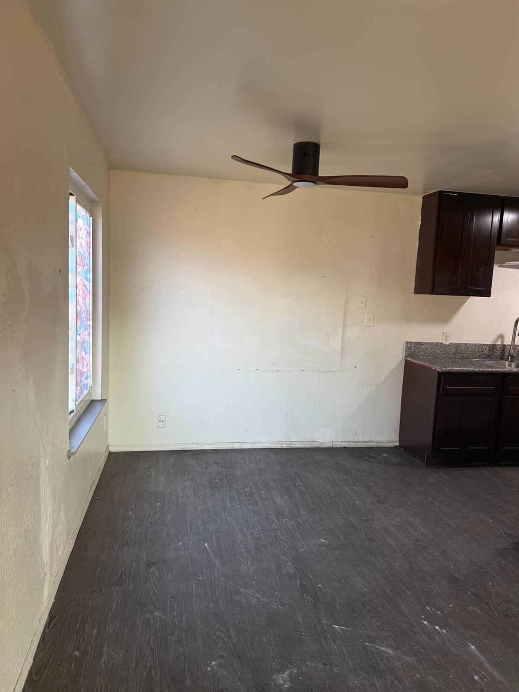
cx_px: 260
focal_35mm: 24
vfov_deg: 71.6
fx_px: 480
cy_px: 346
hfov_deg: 56.8
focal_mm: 6.76
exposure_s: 1/60
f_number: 1.78
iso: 125
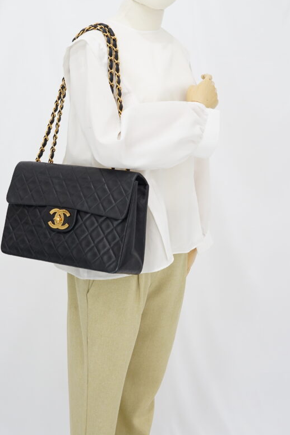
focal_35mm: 66
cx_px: 119
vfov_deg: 30.5
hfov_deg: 20.6
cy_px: 181
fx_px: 798
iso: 640
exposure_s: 1/8
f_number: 6.3
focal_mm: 50
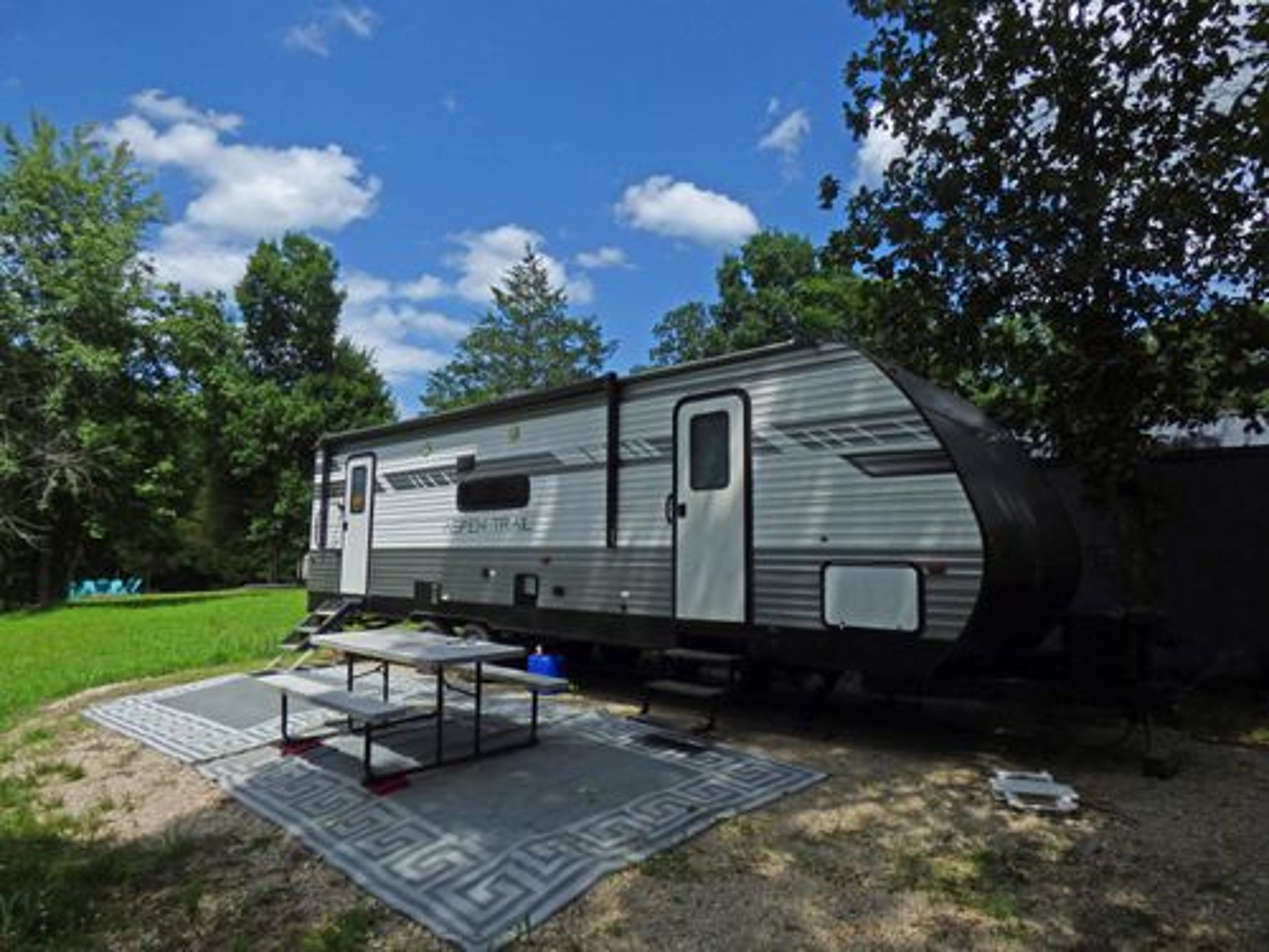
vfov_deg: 66.0
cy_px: 476
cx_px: 634
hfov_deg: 81.7
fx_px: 733
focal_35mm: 20
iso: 100
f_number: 3.5
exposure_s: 1/1600
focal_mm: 3.58
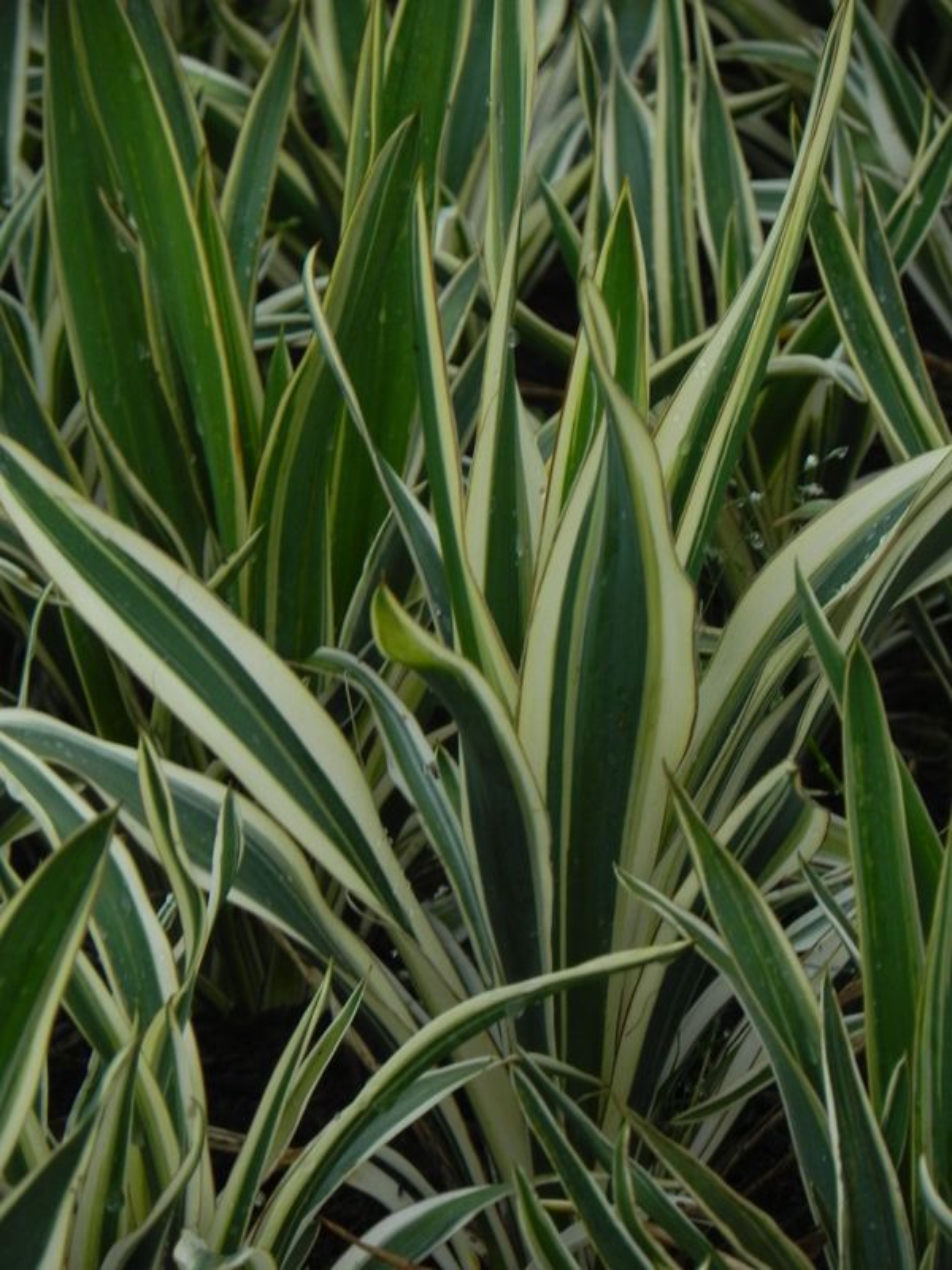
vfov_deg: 5.3
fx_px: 13824
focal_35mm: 377
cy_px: 635
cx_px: 476
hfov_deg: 3.9
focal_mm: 67.2
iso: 160
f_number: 5
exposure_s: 1/15
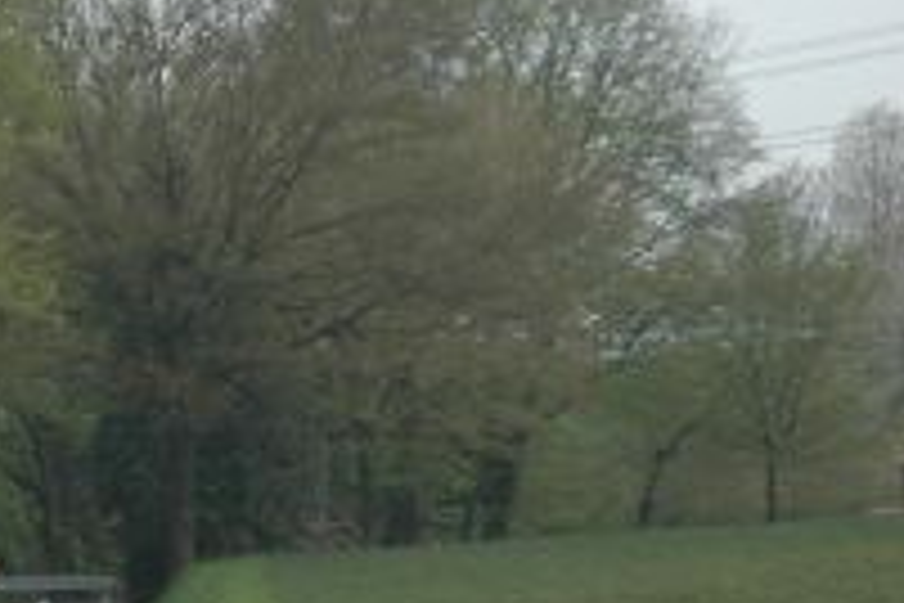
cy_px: 387
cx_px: -819
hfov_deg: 8.6
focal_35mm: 227
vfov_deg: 6.1
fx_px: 5700
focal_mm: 38
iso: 400
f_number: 4.2
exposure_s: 1/500
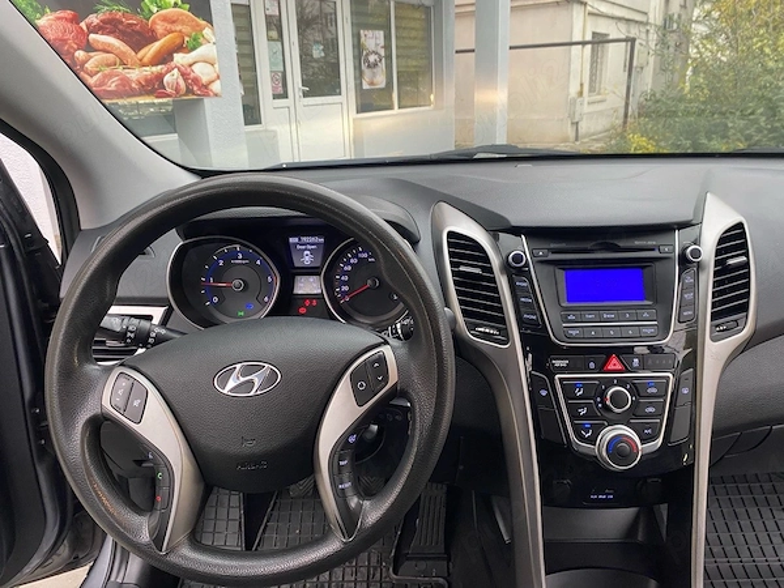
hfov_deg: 67.3
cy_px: 294
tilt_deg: -18.8
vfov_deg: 53.1
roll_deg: +1.0
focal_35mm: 26
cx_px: 392
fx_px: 589
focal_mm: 4.25
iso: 125
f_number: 1.8
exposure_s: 1/90
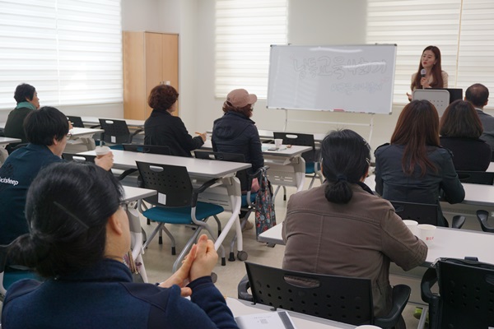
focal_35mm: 42
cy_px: 164
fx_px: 576
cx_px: 247
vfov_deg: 31.9
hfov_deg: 46.4
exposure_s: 1/60
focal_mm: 28
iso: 250
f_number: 4.5
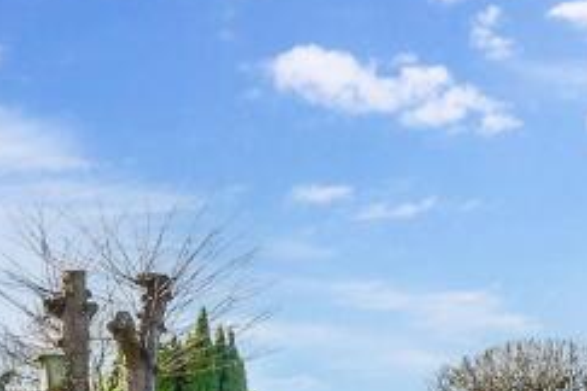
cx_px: 215
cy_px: 556
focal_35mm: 80
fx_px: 1304
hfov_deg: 25.3
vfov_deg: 15.9
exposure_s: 1/640
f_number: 8
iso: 320
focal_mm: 13
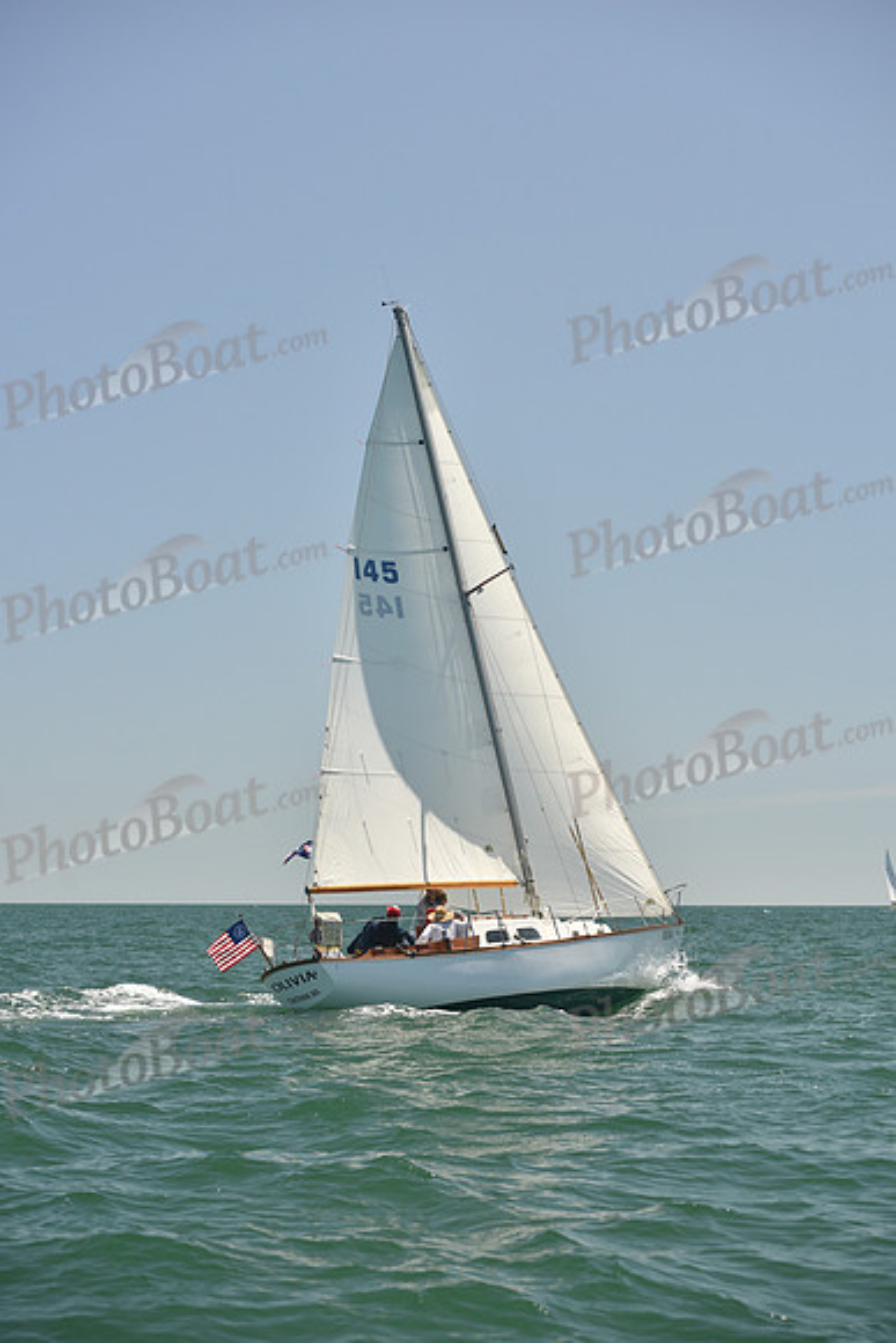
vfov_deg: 28.8
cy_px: 672
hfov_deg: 19.5
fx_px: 2612
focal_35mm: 70
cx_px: 448
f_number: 5
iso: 250
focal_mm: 70
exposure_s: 1/800
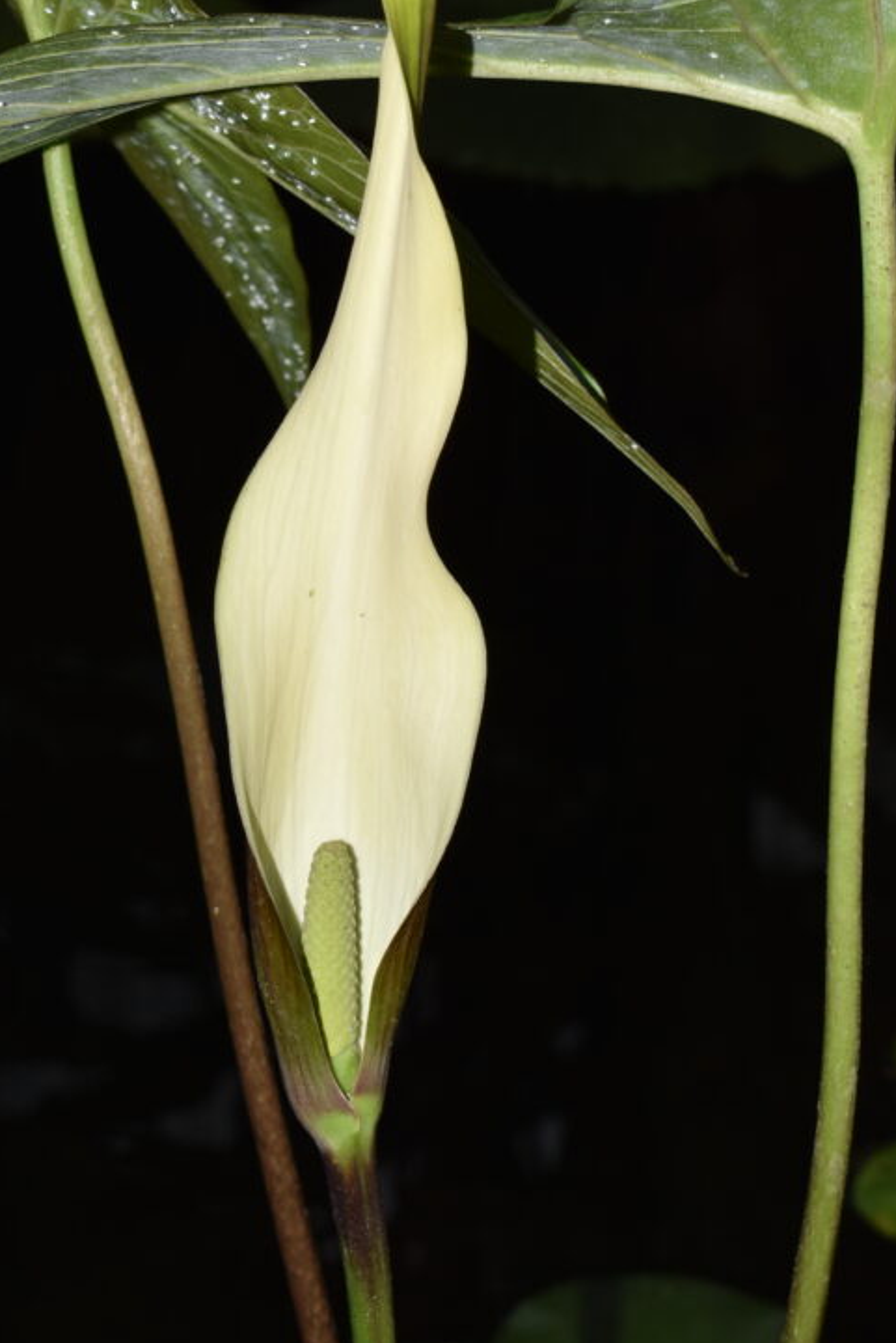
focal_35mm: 115
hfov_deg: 11.9
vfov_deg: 17.7
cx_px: 369
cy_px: 356
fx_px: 4291
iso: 200
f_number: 10
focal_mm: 48
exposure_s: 1/200
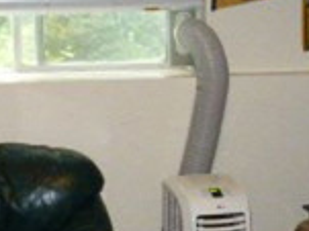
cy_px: 209
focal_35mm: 102
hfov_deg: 18.9
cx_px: 286
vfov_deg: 14.3
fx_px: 910
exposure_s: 1/50
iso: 800
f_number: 3.3
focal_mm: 4.3
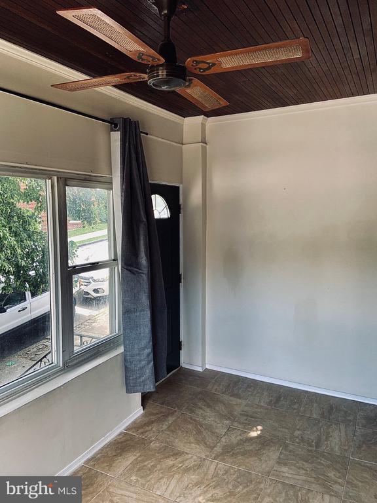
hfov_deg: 53.1
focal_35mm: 26
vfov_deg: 67.3
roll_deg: +0.4
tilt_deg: -3.5
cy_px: 252
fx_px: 378
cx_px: 188
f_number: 1.8
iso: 100
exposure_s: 1/121
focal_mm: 4.25
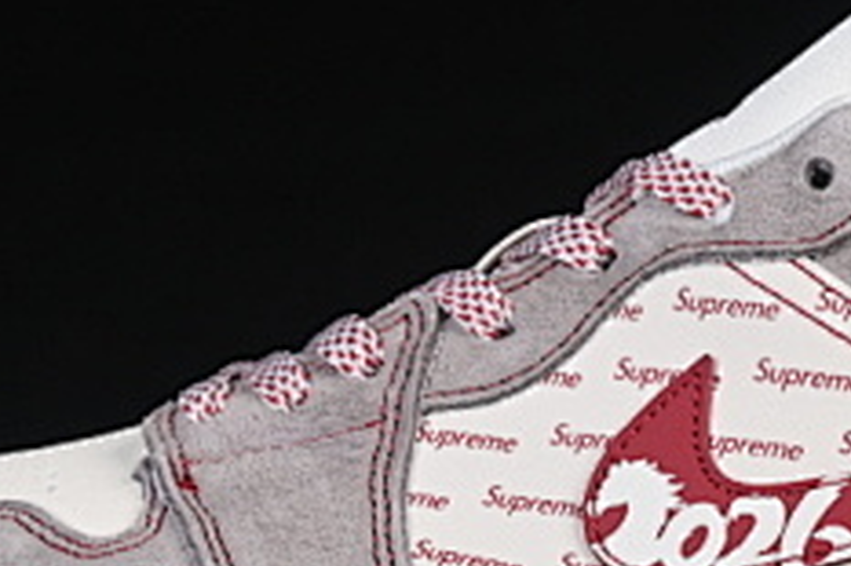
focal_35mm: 258
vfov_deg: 5.3
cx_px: 584
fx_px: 6094
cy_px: 225
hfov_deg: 8.0
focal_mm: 50
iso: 160
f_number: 8
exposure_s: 1/80
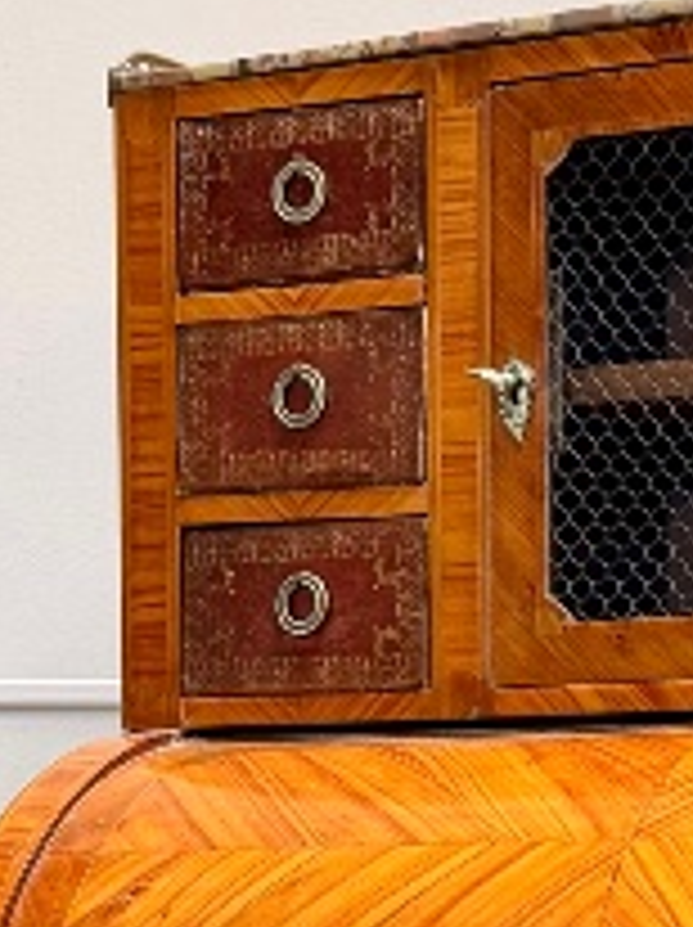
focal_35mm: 140
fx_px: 3745
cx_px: 752
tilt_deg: +2.4
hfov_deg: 10.5
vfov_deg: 13.8
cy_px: 1008
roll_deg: +0.2
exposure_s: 1/50
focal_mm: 6.76
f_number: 1.78
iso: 200
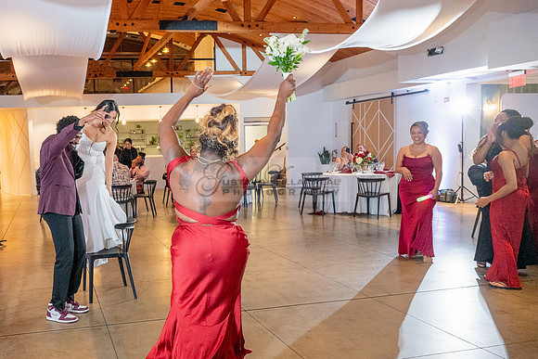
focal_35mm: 34
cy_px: 188
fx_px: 512
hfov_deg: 53.6
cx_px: 154
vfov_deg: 38.6
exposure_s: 1/200
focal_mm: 24
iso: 3200
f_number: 4
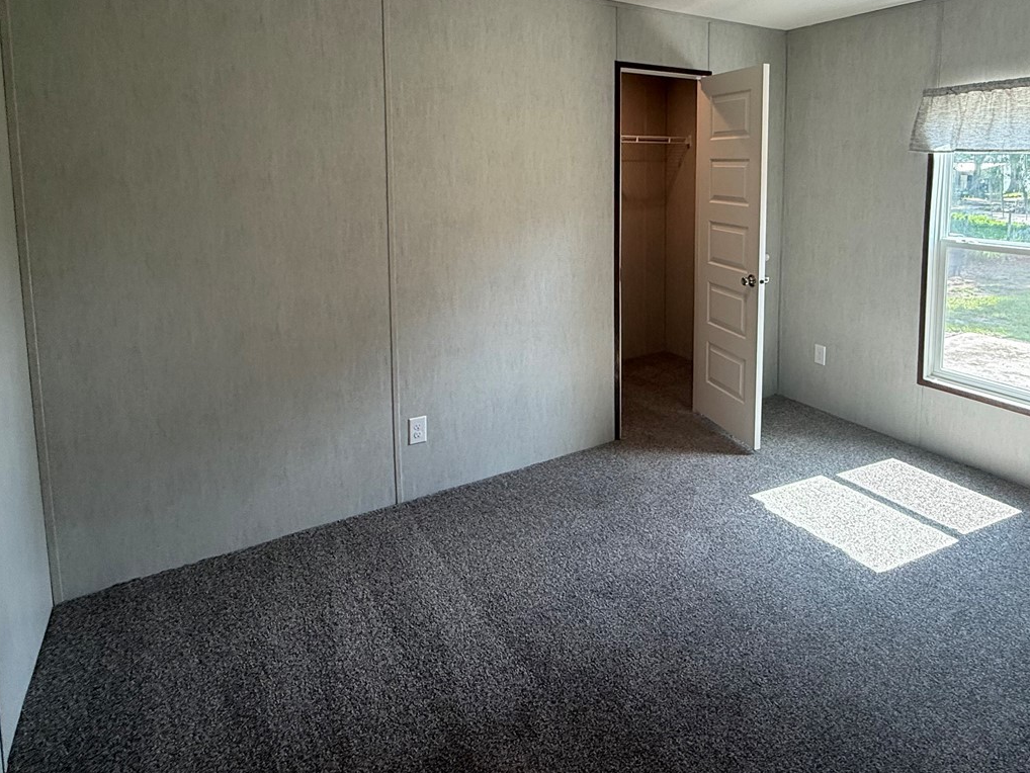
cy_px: 228
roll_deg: +0.4
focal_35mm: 22
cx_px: 628
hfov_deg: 75.3
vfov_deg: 59.0
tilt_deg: -6.0
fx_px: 655
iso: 160
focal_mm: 2.22
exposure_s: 1/120
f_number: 2.2
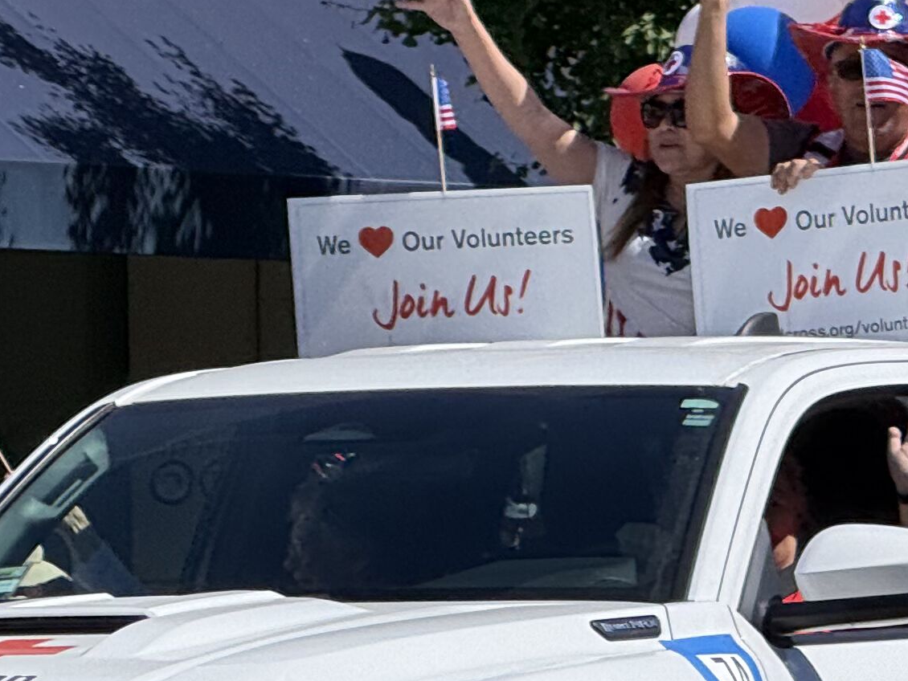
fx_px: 11229
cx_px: 498
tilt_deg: -1.0
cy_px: 708
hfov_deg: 4.6
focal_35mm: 428
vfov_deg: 3.5
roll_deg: +0.2
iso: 50
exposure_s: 1/1206
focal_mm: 15.66
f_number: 2.8
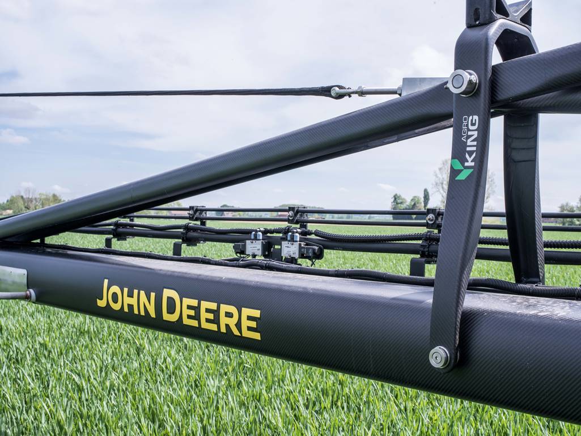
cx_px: 290
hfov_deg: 43.8
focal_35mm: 43
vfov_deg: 33.6
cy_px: 218
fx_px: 722
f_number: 20
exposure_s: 1/125
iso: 400
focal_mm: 55
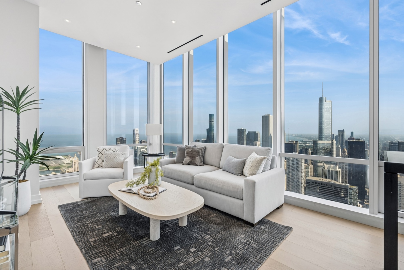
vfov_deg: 73.7
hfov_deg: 96.7
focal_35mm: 16
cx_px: 202
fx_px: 180
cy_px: 135
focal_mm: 16
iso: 320
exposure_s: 1/250
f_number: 8
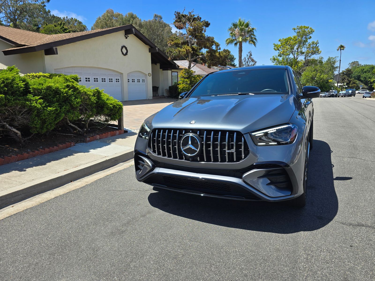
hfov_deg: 73.9
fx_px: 249
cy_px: 140
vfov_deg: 58.9
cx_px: 188
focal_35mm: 23
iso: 12
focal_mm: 6.3
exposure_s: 1/565
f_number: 1.7
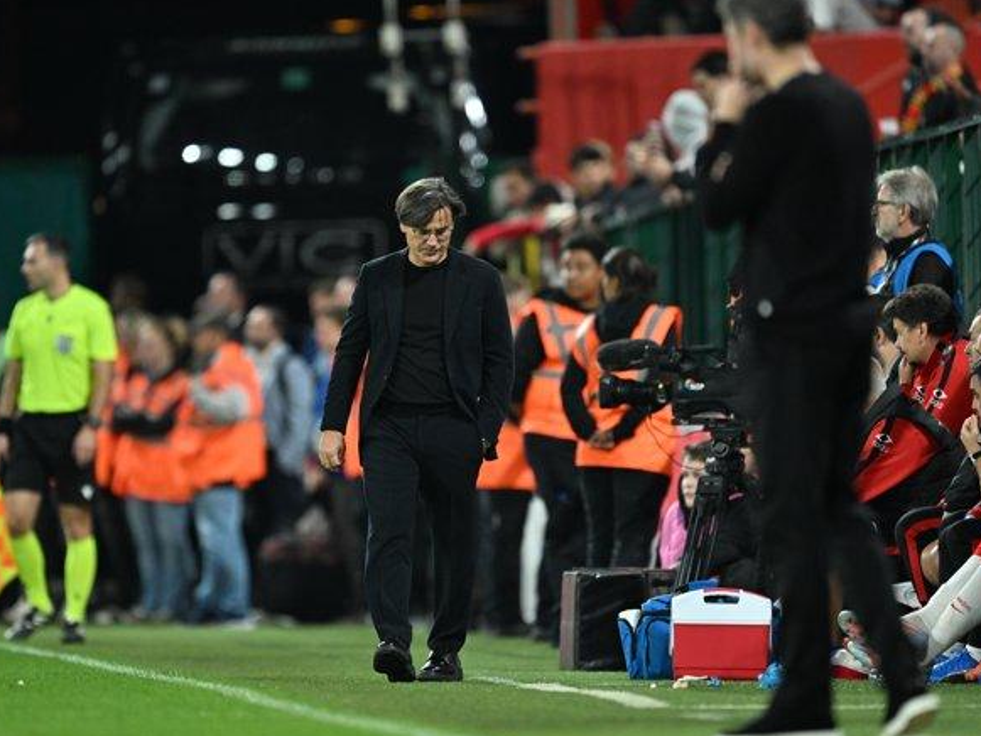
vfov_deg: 2.0
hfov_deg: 2.7
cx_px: 464
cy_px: 357
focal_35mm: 741
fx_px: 21004
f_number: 4
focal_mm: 560
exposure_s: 1/800
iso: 2500
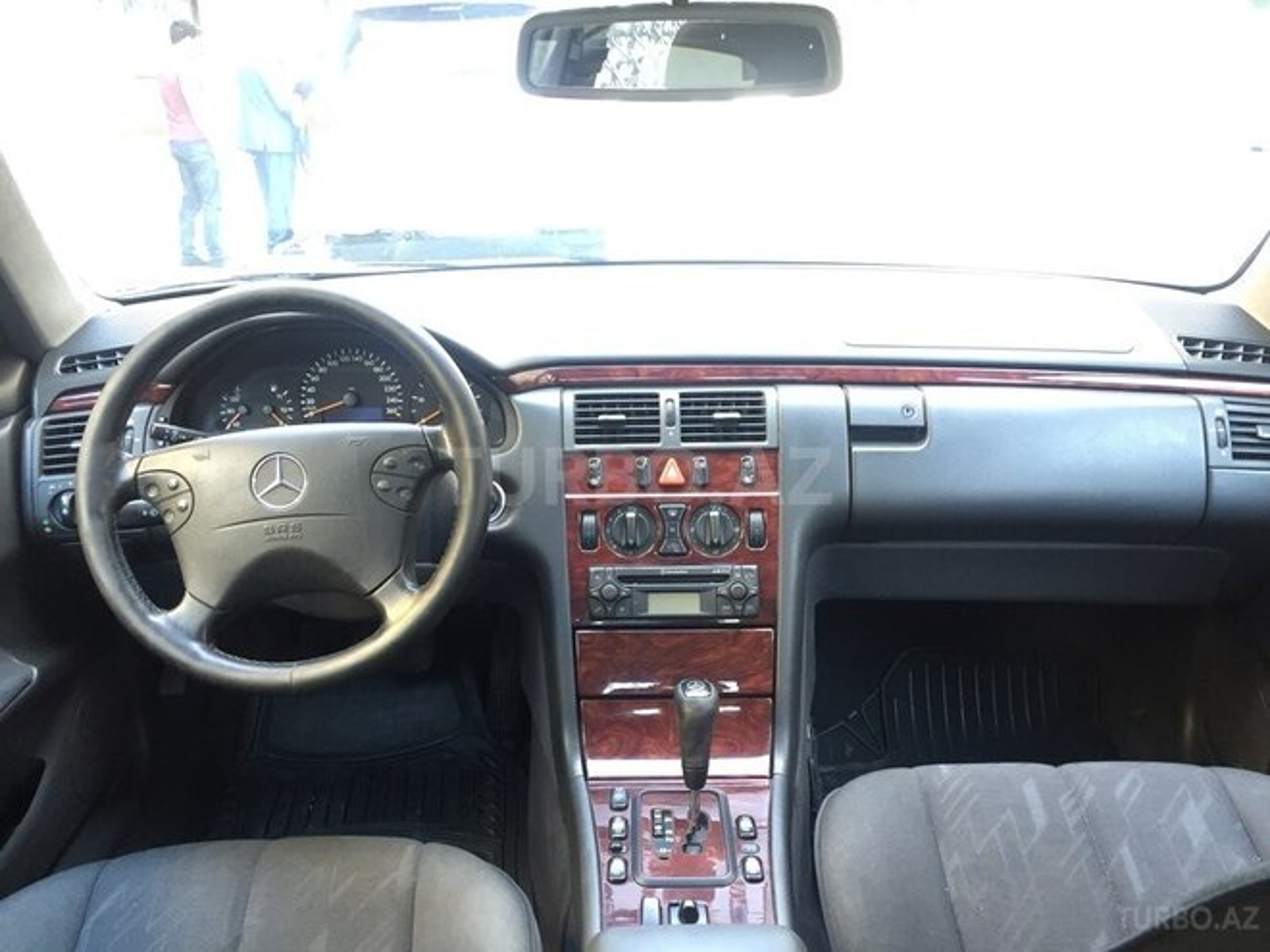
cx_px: 635
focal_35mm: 29
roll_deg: +1.0
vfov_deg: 48.2
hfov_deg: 61.7
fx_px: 1064
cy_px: 476
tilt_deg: -19.1
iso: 125
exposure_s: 1/33
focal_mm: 4.15
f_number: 2.2
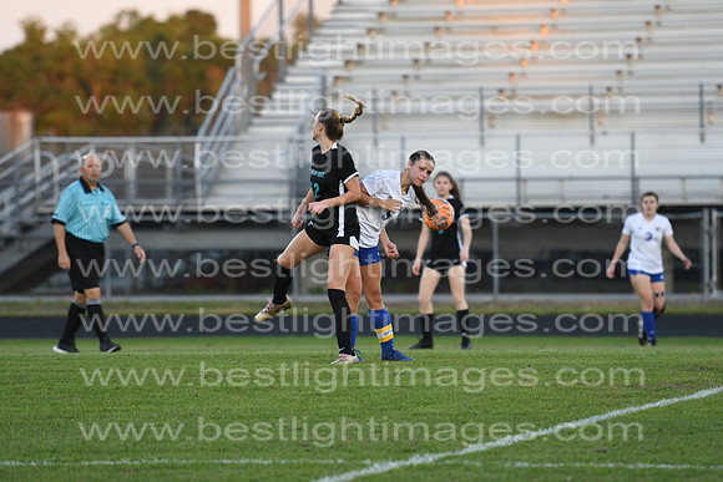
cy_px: 241
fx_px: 5574
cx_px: 362
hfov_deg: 7.4
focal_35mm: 278
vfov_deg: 5.0
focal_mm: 185
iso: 720
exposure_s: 1/800
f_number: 2.8
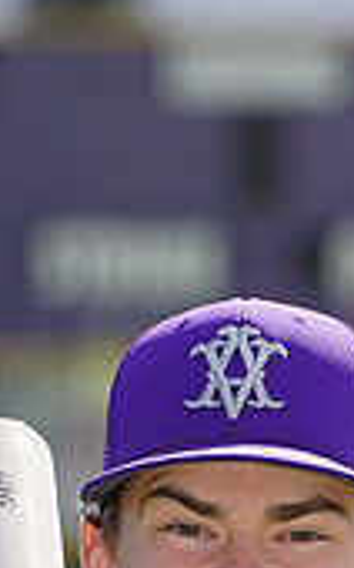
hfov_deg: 1.4
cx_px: 267
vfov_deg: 2.3
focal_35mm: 932
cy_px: 932
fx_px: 14411
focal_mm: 268
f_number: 8
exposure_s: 1/250
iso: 100
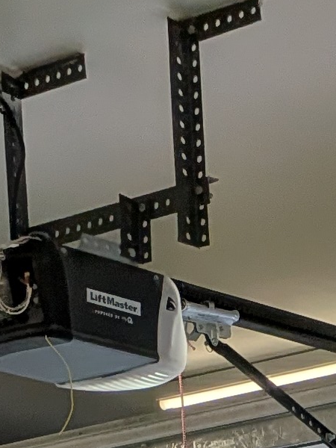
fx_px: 2071
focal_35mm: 160
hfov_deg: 8.5
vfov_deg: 10.4
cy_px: 1139
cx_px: 818
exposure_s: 1/1072
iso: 28
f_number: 1.7
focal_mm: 4.53
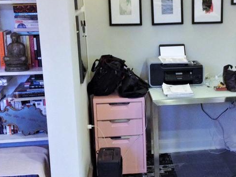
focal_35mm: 74
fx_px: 505
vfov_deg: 19.9
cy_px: 95
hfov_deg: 26.0
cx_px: 181
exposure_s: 1/20
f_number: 2.4
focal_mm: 4.28
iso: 320
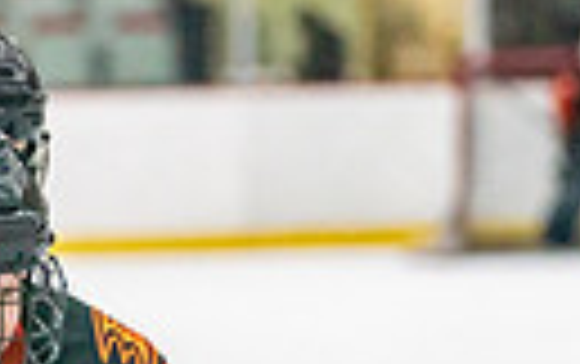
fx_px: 8784
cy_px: 789
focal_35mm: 555
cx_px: -67
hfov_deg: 3.8
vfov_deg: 2.4
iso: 3200
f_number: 2.8
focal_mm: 121
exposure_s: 1/1250
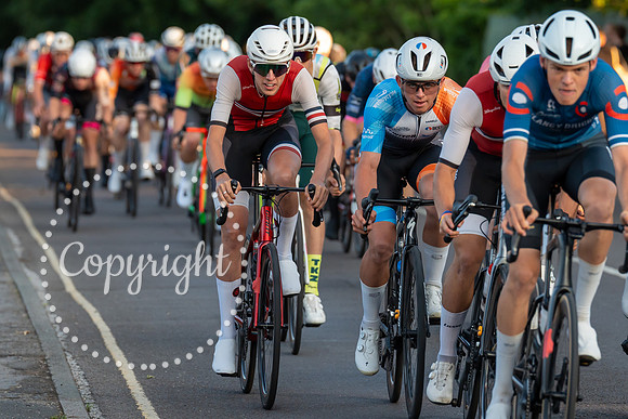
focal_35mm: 307
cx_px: 347
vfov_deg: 4.5
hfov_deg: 6.7
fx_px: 5360
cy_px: 145
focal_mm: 200
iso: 1000
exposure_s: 1/800
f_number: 4
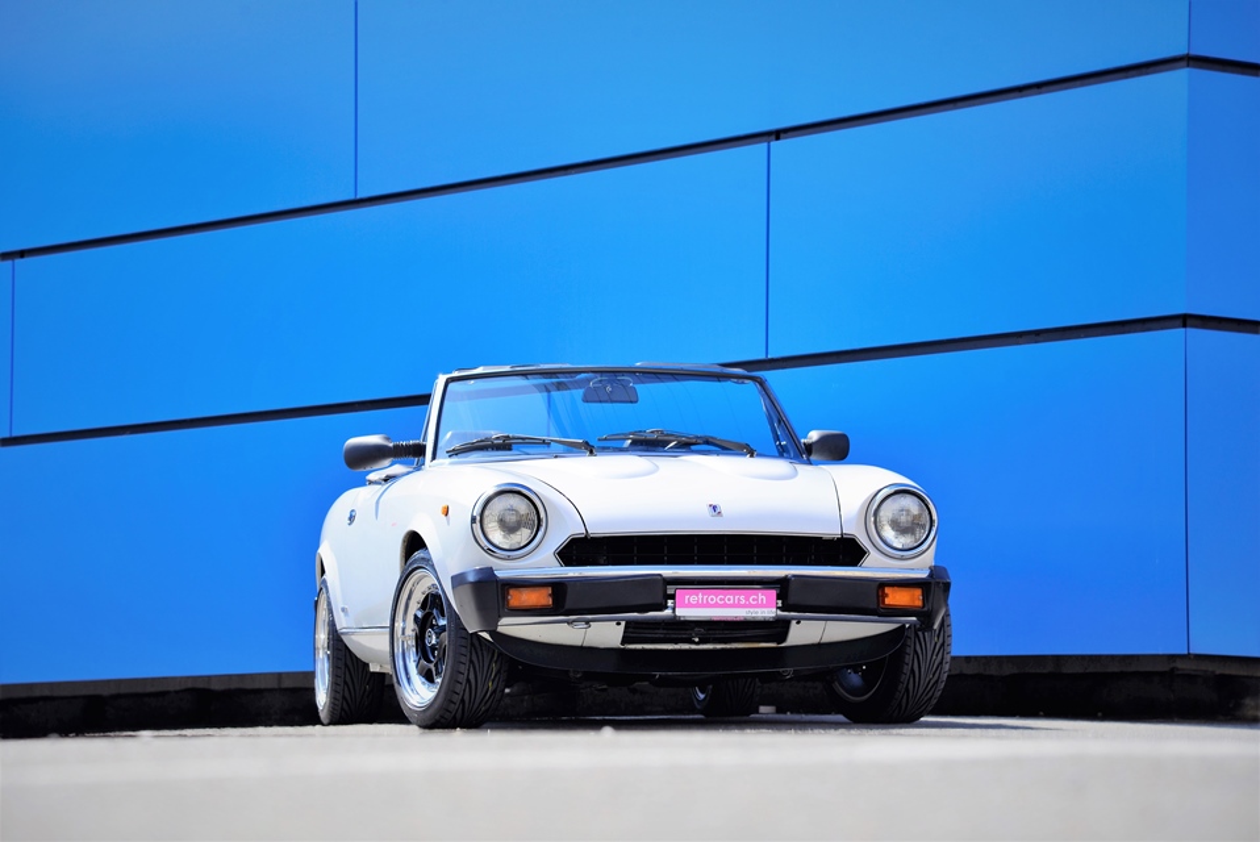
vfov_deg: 11.4
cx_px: 630
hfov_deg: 17.1
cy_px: 421
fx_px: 4202
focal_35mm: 120
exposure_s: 1/320
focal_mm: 120
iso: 160
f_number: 7.1
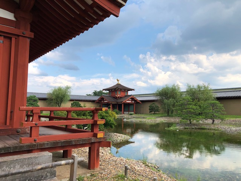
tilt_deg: +4.6
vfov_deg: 49.7
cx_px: 120
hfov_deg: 63.4
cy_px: 90
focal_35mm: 28
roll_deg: +1.5
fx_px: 195
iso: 20
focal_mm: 3.99
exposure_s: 1/1245
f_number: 1.8
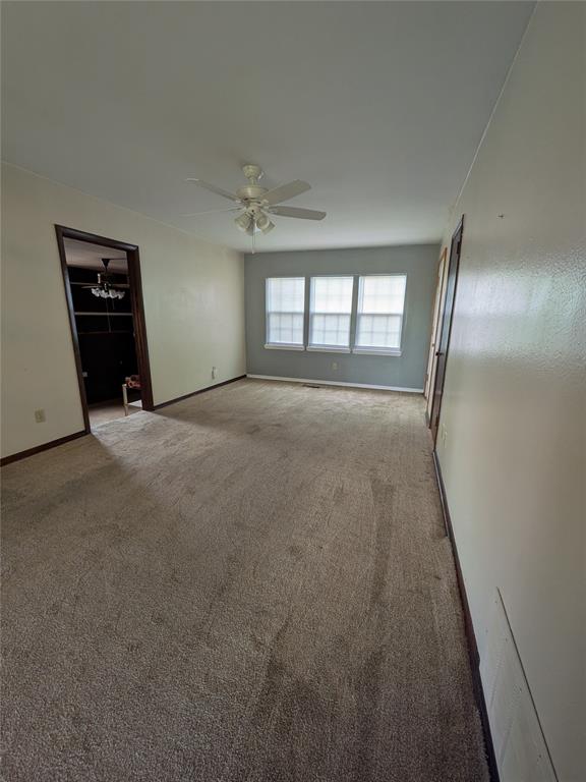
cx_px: 293
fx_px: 316
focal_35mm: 14
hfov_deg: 85.7
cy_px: 391
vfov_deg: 102.1
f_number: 2.2
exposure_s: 1/60
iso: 66
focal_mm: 1.83
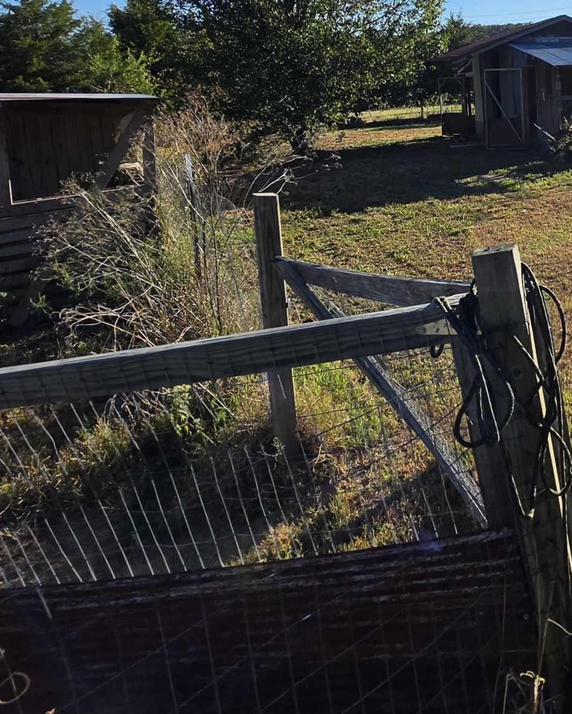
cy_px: 161
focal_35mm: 33
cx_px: 663
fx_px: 698
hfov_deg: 36.1
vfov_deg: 51.4
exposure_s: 1/2859
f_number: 1.9
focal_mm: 2.2
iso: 32
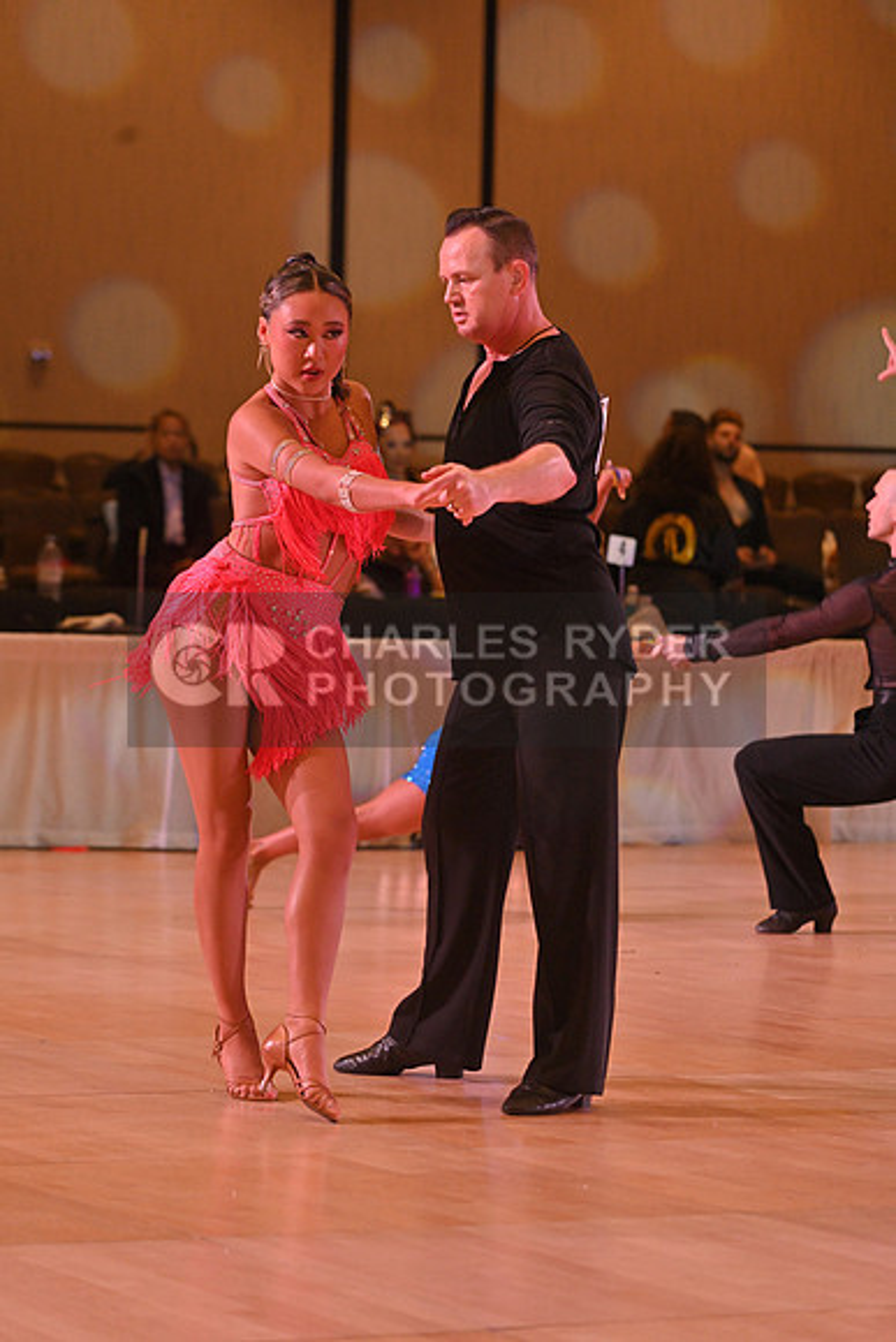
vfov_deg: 15.2
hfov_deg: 10.2
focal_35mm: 135
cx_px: 448
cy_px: 671
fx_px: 5037
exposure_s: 1/400
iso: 2000
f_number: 5
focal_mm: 135
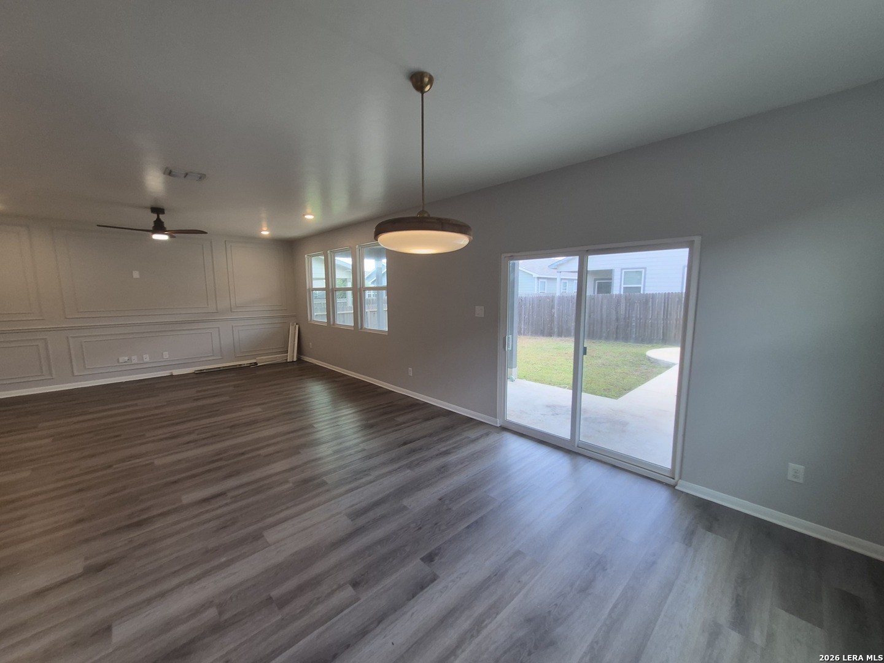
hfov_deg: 106.2
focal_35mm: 13
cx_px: 442
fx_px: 332
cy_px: 332
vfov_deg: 89.9
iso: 64
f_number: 2.2
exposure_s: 1/60
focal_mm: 1.74
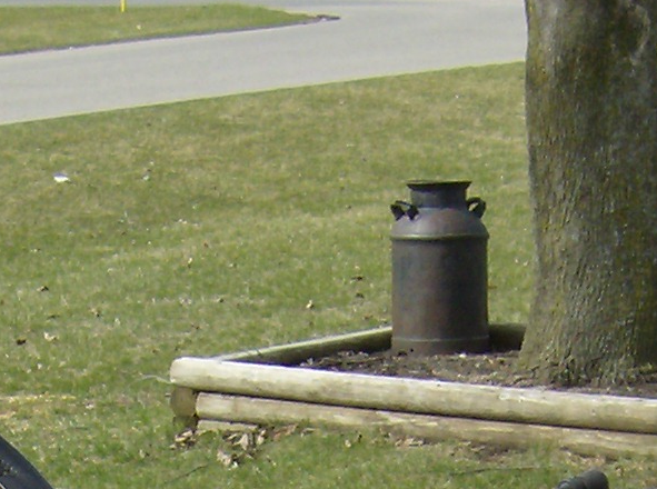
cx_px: 289
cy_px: 969
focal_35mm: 157
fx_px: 2972
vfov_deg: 8.9
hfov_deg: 12.6
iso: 100
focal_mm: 6
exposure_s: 1/543
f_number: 4.7
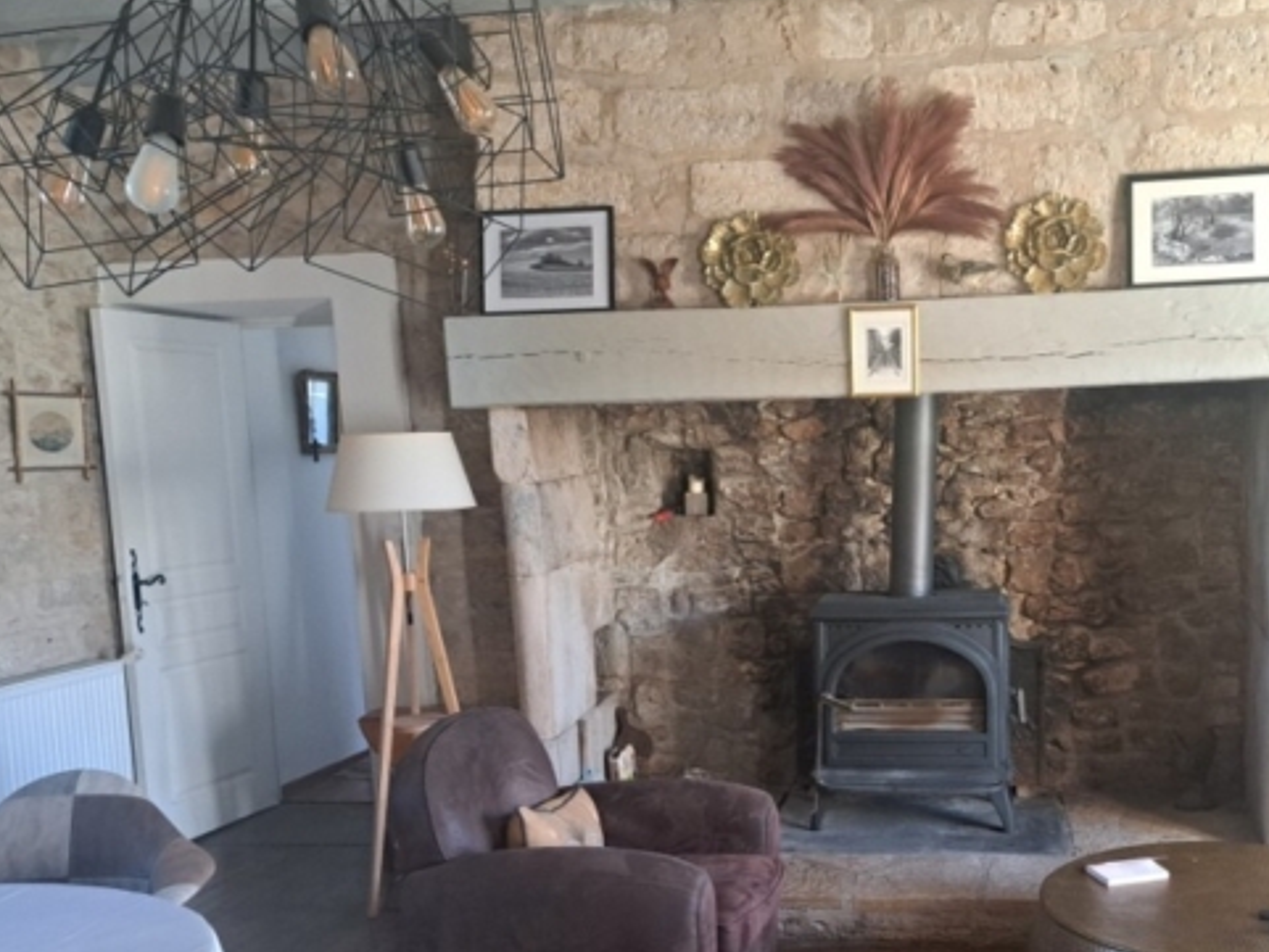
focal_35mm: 37
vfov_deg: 38.2
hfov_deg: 49.3
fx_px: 1357
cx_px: 840
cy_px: 646
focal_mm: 5.23
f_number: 1.8
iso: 320
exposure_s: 1/60
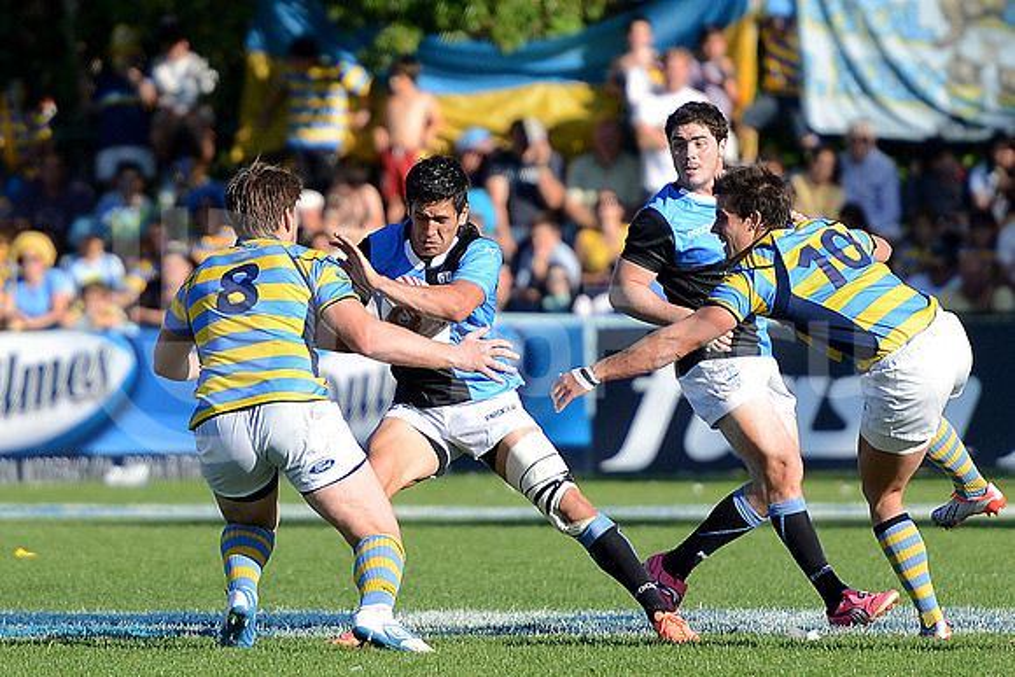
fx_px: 5499
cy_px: 338
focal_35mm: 195
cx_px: 508
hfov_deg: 10.5
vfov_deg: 7.0
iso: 320
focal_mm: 195
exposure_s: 1/2000
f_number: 2.8
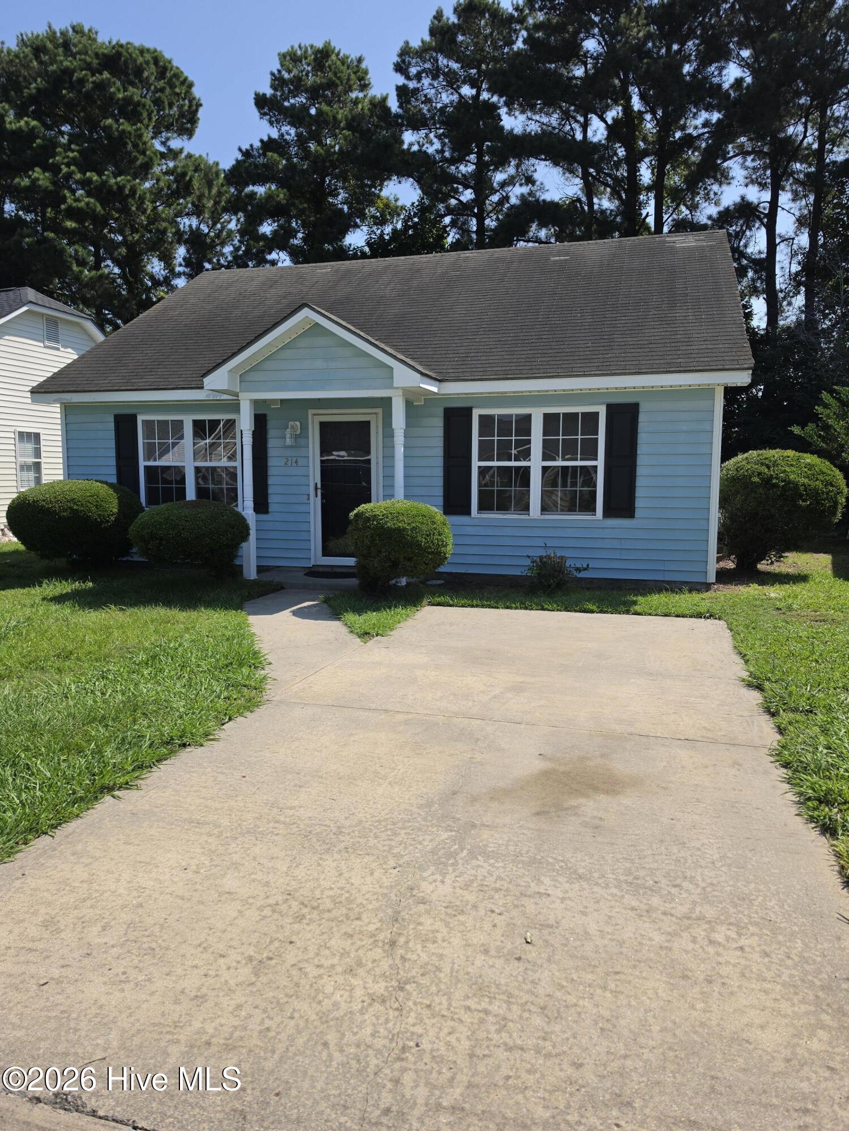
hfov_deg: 58.9
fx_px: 752
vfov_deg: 73.9
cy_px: 566
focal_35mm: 23
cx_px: 424
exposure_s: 1/7058
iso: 64
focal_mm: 6.5
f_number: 1.4
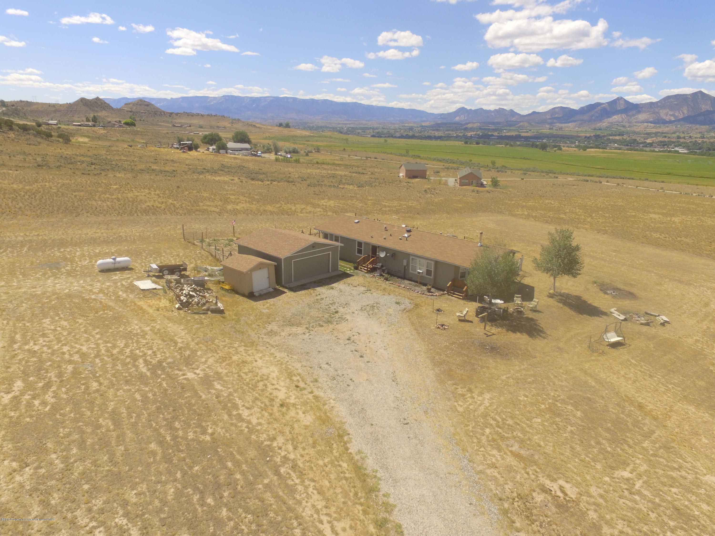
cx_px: 358
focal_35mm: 20
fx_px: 413
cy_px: 268
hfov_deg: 81.7
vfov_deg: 66.0
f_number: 2.8
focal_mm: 3.61
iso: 100
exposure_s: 1/1250
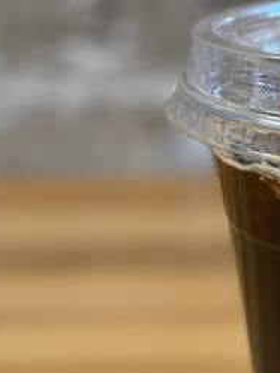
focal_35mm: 153
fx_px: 1649
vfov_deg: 12.7
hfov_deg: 9.5
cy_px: 405
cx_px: 395
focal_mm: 5.96
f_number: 1.6
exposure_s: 1/60
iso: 80
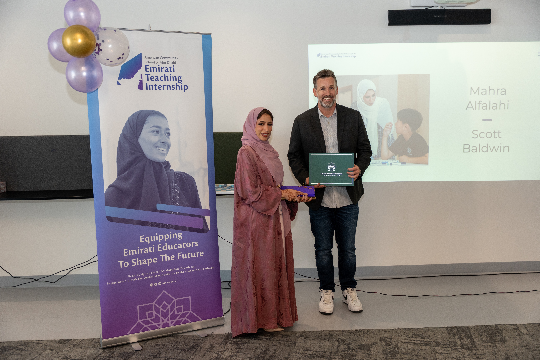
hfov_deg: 53.5
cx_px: 270
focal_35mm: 36
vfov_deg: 37.2
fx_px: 535
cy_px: 180
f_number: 2.8
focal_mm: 35.7
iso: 800
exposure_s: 1/250
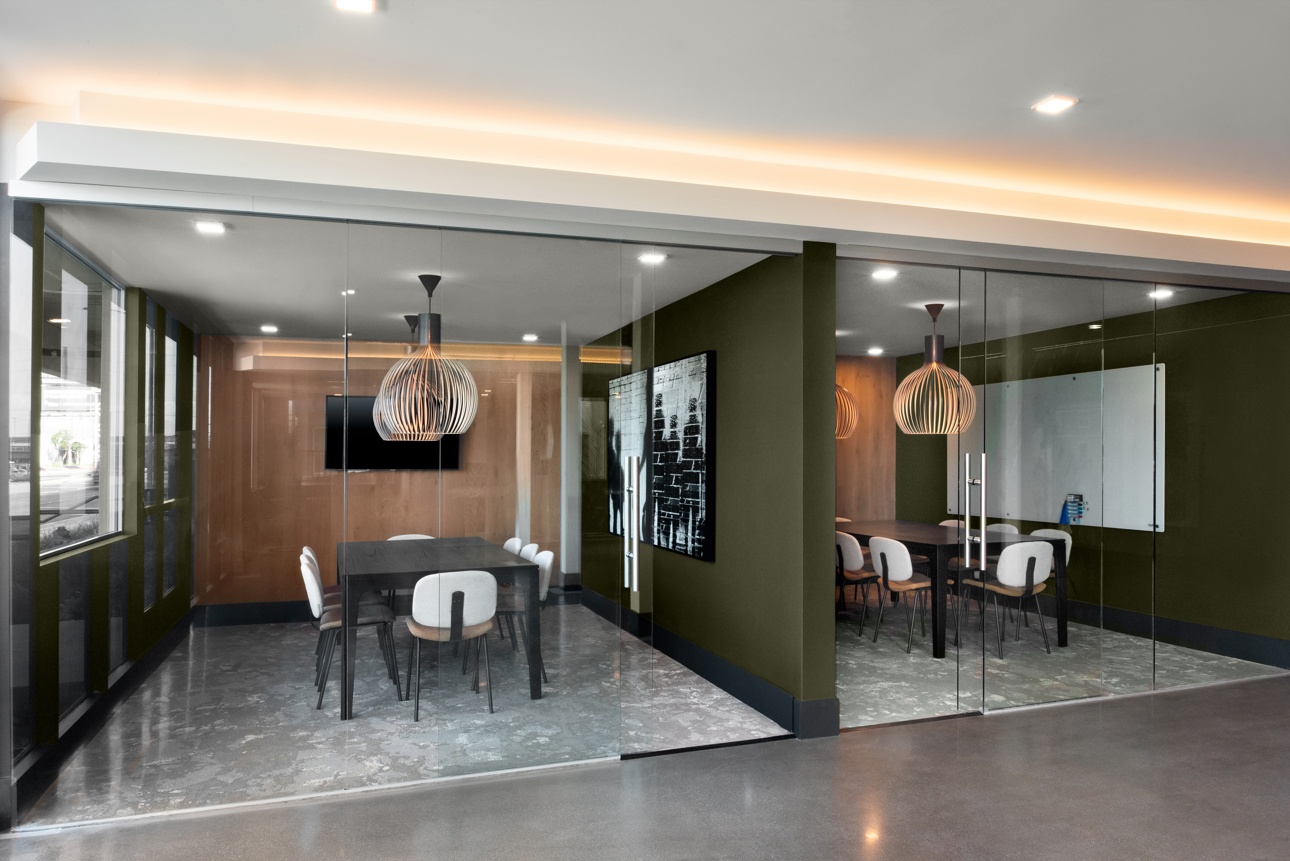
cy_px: 430
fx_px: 860
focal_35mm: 24
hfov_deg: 73.7
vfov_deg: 53.2
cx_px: 645
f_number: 22
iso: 800
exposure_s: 1/2
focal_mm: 24
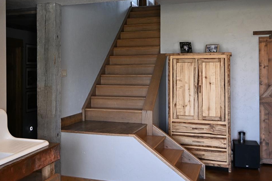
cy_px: 71
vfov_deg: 29.8
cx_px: 88
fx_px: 340
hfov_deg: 42.9
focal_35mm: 45
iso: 1400
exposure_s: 1/125
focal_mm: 18
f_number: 4.5
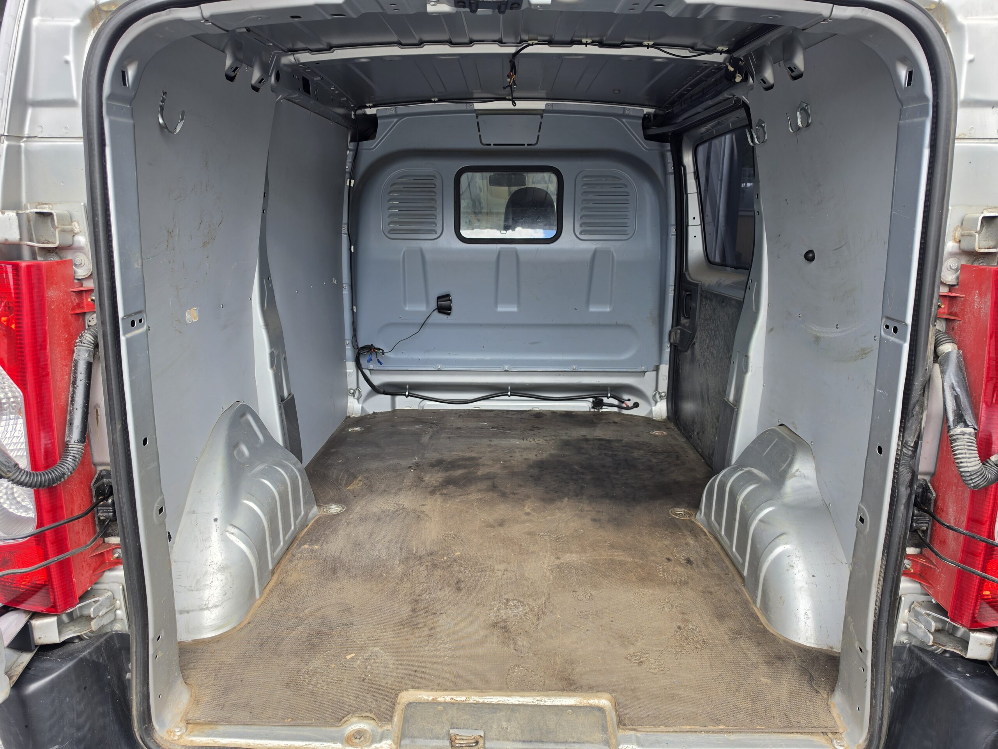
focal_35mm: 23
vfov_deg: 58.9
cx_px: 499
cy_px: 374
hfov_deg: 73.9
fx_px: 663
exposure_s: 1/185
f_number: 1.4
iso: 10
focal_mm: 6.5
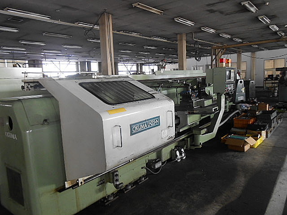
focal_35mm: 26
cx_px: 144
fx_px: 216
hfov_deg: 67.3
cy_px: 108
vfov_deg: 53.1
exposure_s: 1/30
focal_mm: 4.6
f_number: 3.5
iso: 200
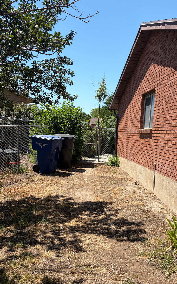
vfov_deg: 53.7
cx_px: 125
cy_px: 165
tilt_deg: -6.0
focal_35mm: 36
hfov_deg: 34.8
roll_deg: -3.9
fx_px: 278
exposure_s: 1/2639
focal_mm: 5.96
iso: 50
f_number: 1.6
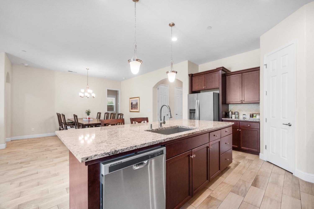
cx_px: 157
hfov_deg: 104.3
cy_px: 104
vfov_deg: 81.2
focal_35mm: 14
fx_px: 122
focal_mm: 14
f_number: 8
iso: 1250
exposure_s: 1/200
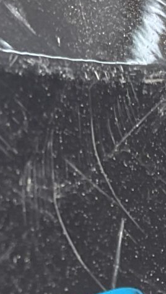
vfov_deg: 12.3
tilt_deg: -25.1
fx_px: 1329
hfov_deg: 6.9
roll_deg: +11.7
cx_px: 314
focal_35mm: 170
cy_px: 382
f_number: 1.8
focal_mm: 3
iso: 16
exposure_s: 1/100
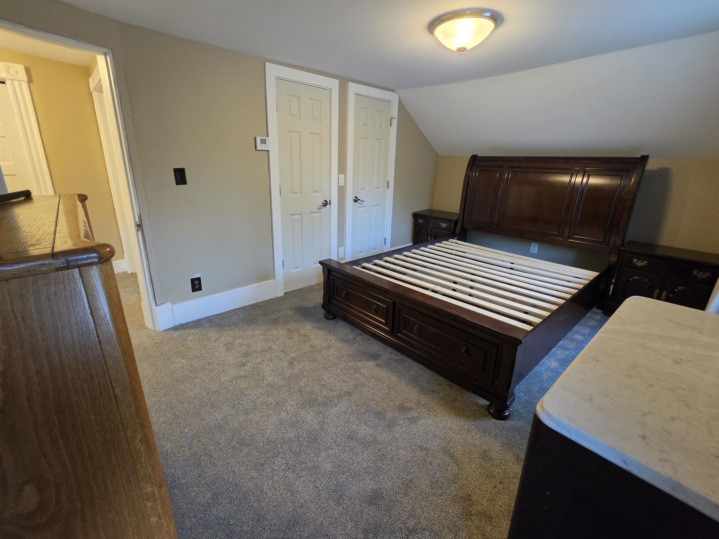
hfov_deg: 102.1
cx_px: 353
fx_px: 291
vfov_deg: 85.6
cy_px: 256
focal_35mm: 14
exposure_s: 1/60
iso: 400
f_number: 1.9
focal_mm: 2.2
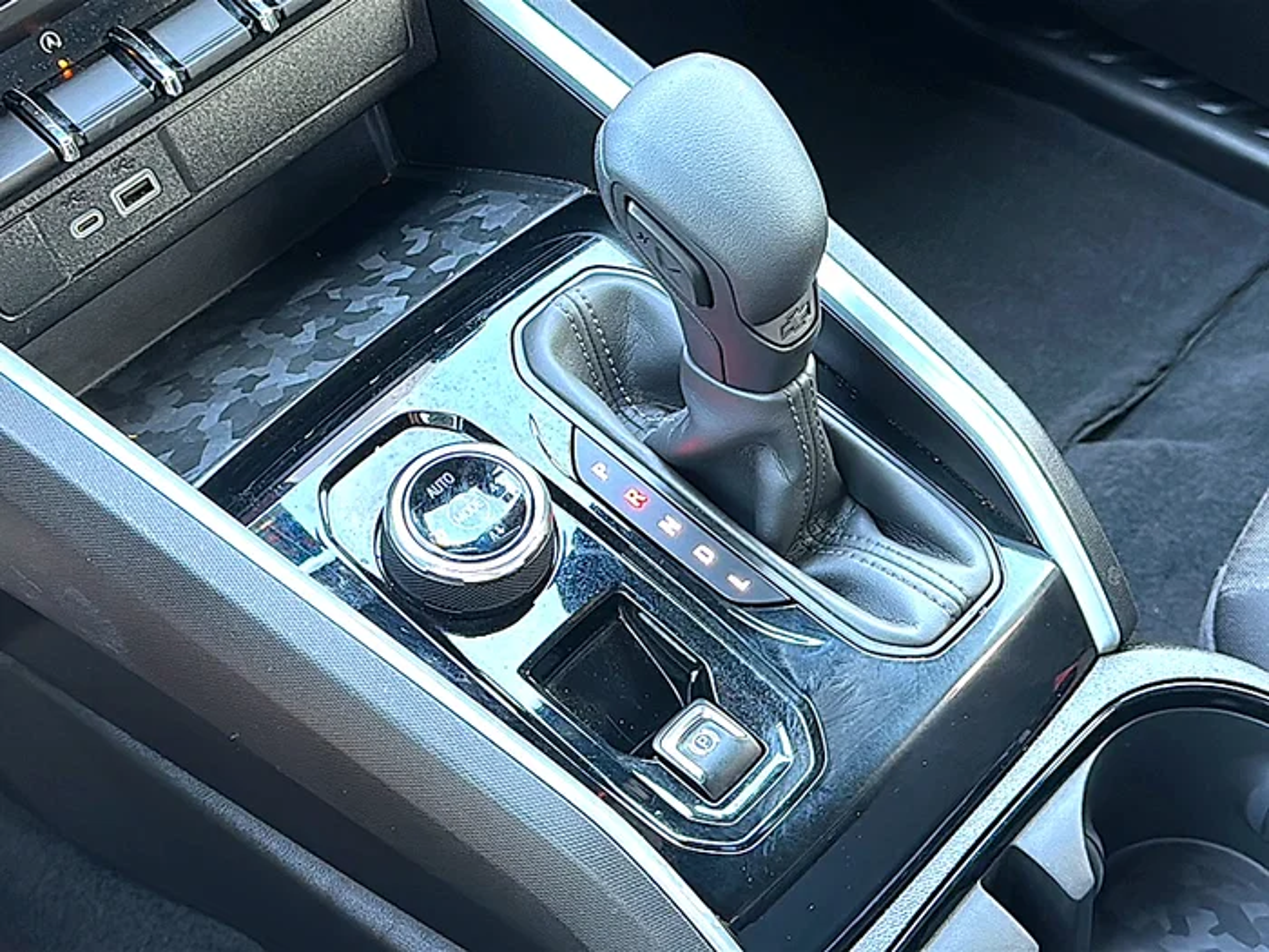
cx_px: 634
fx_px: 1540
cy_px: 476
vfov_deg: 34.3
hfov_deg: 44.8
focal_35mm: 42
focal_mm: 6.86
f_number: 1.78
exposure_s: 1/40
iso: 160
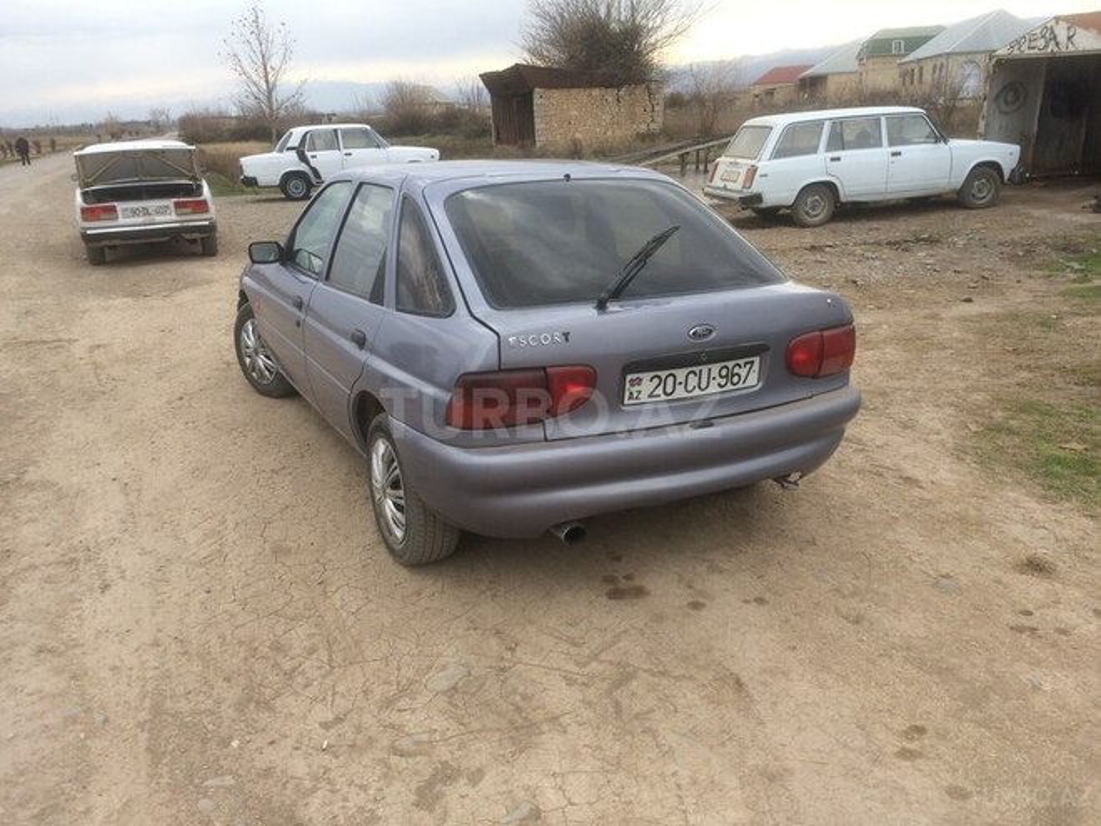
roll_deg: +0.5
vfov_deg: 48.2
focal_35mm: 29
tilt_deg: -19.9
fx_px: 922
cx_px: 550
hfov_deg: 61.7
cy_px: 413
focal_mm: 4.15
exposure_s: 1/419
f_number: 2.2
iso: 32
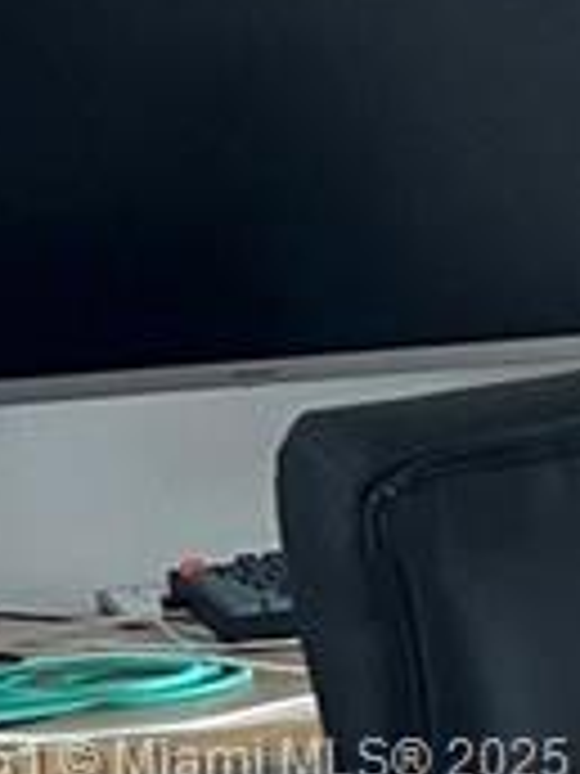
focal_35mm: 181
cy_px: 765
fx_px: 4044
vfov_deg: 10.8
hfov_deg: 7.2
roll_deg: +2.6
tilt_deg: -10.5
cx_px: 1771
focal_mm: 5.7
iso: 160
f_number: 1.5
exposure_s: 1/60
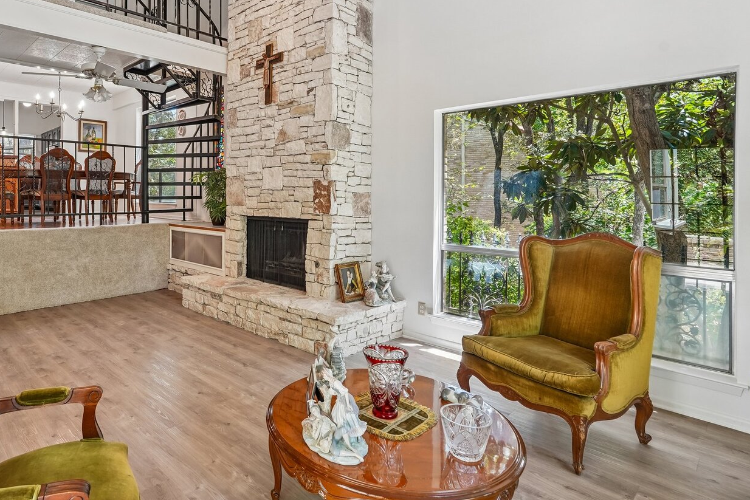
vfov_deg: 58.8
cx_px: 266
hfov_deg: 79.2
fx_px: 438
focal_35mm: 21
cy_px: 189
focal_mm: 16
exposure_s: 1/15
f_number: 8
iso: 400
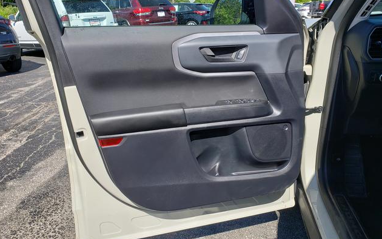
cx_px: 190
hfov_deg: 66.5
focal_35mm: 28
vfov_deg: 44.5
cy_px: 109
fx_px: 292
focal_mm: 4.3
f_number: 2.4
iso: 50
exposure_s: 1/997
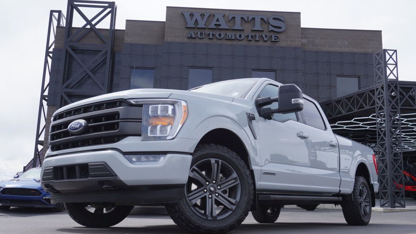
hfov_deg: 54.6
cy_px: 130
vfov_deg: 32.3
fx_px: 403
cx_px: 208
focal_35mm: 37
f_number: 8
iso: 100
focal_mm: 23
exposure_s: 1/200
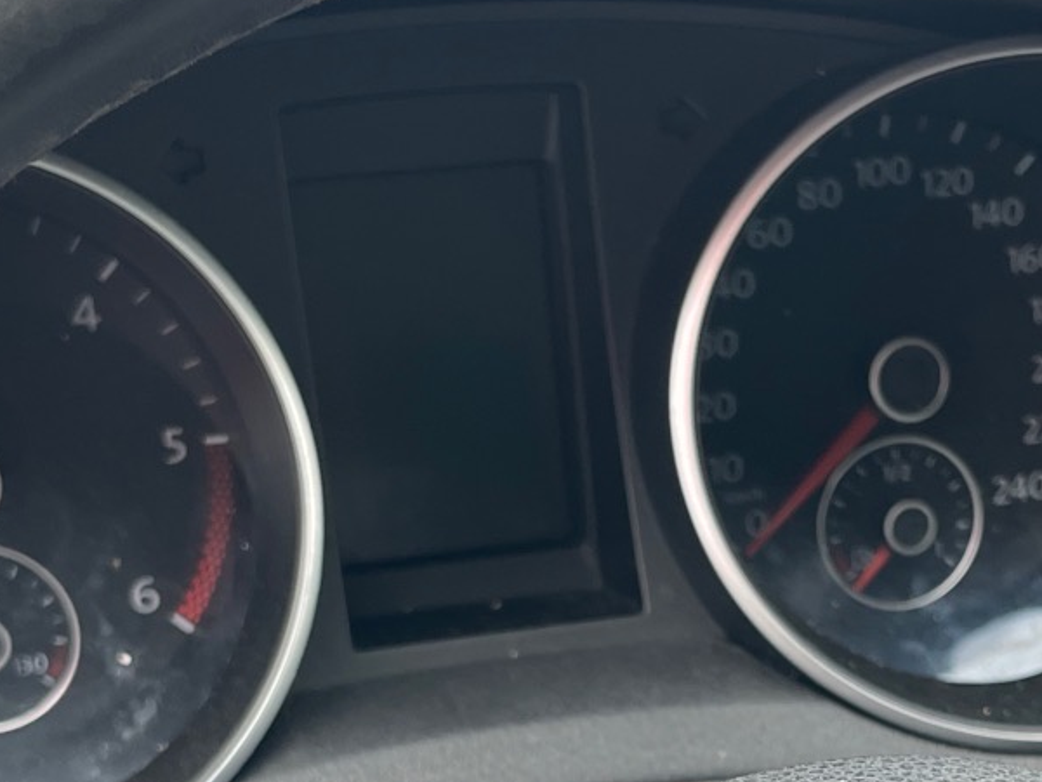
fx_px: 2348
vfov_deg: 18.2
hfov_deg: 24.9
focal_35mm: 78
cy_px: 869
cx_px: 663
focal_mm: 4.2
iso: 40
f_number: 1.6
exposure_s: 1/121
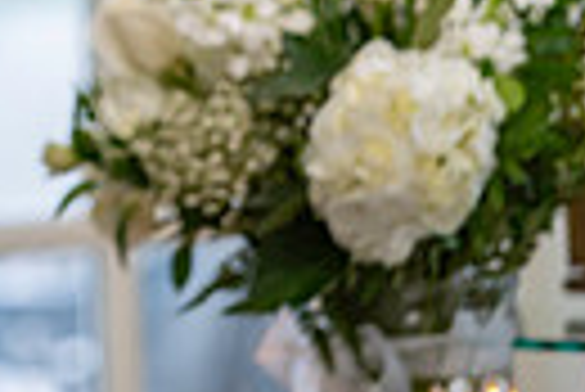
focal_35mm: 690
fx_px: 11225
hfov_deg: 3.0
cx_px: -284
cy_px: -207
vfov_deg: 2.0
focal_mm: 155
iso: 640
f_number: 2.8
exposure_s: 1/125
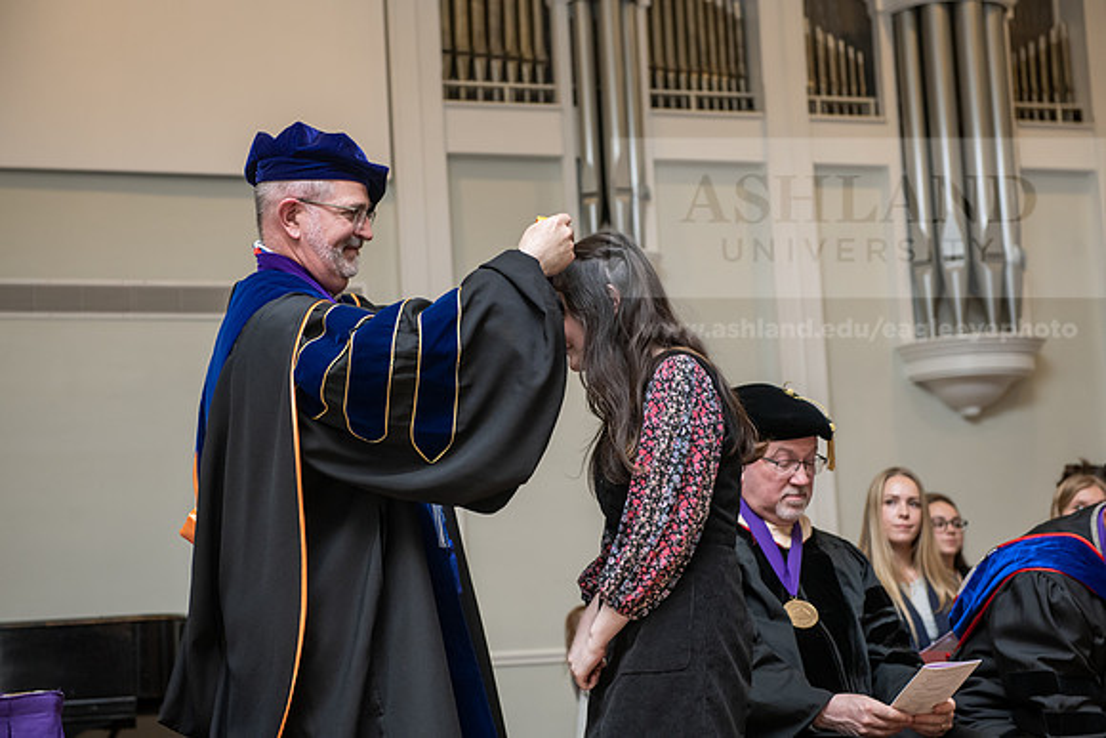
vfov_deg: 19.5
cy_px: 369
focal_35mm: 70
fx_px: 2151
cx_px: 553
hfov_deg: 28.8
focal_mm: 70
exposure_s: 1/200
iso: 1250
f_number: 4.5
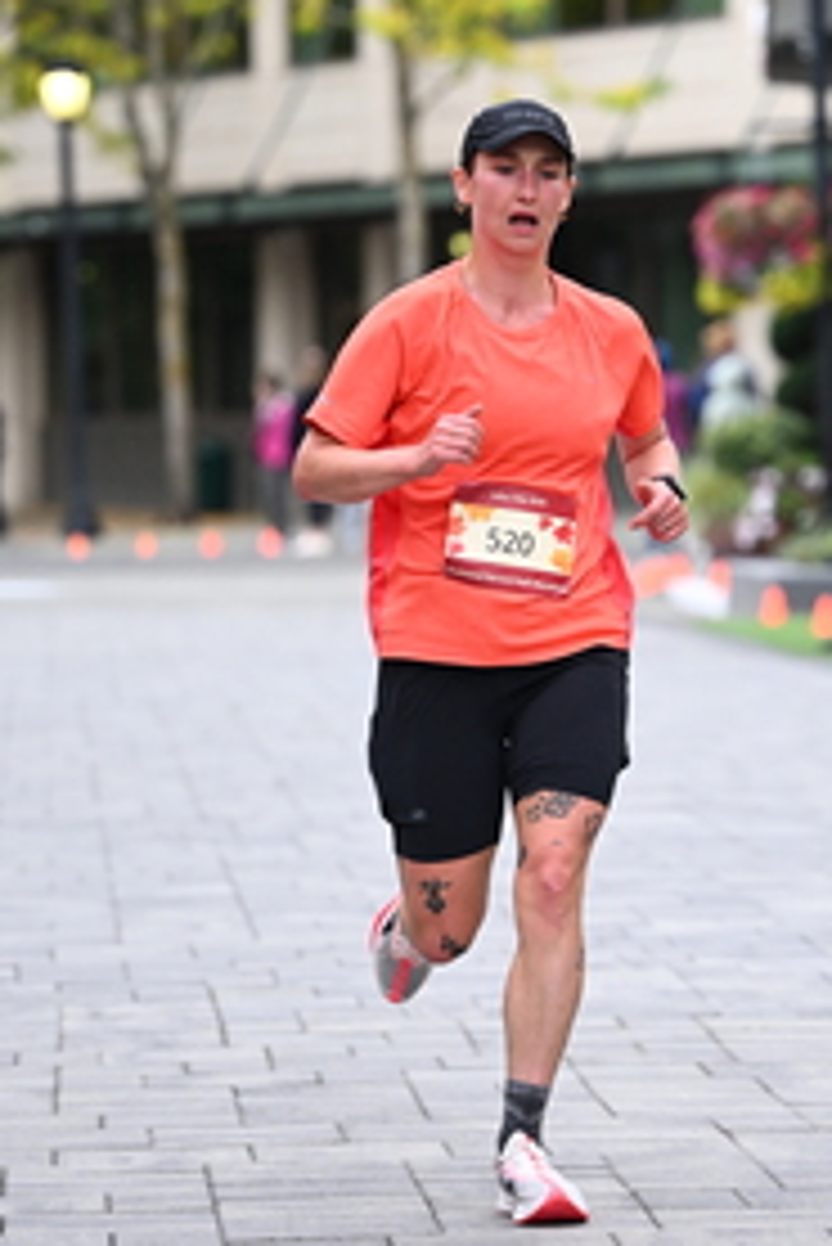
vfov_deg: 9.0
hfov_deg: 6.0
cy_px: 486
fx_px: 7894
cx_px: 686
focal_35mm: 228
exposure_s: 1/1600
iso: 1000
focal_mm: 115
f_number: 2.8
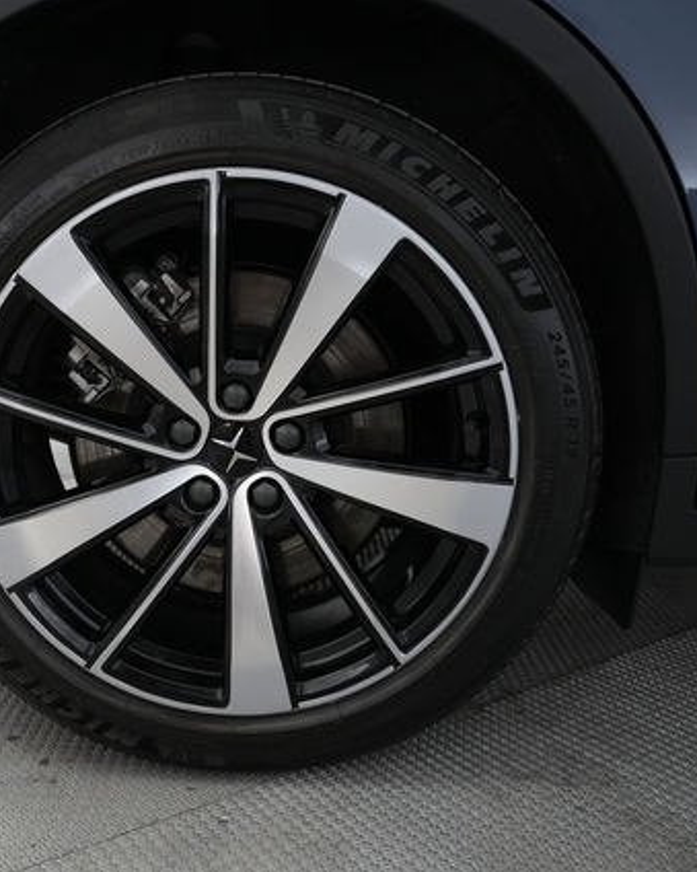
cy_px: 436
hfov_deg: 42.7
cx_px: 224
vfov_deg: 52.9
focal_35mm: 34
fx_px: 877
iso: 4000
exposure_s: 1/125
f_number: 4.5
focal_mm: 24
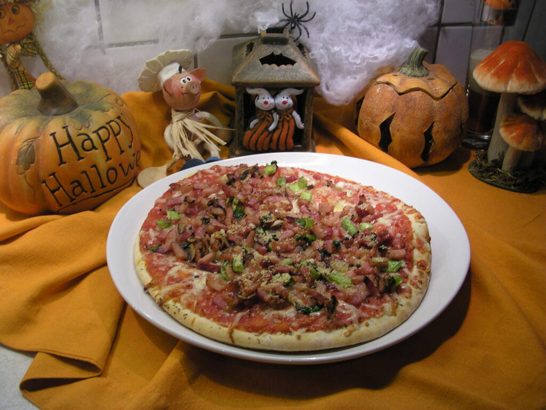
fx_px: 584
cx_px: 273
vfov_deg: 38.7
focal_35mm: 37
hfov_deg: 50.1
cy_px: 205
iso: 100
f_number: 2.7
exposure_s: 1/31.8
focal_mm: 5.6
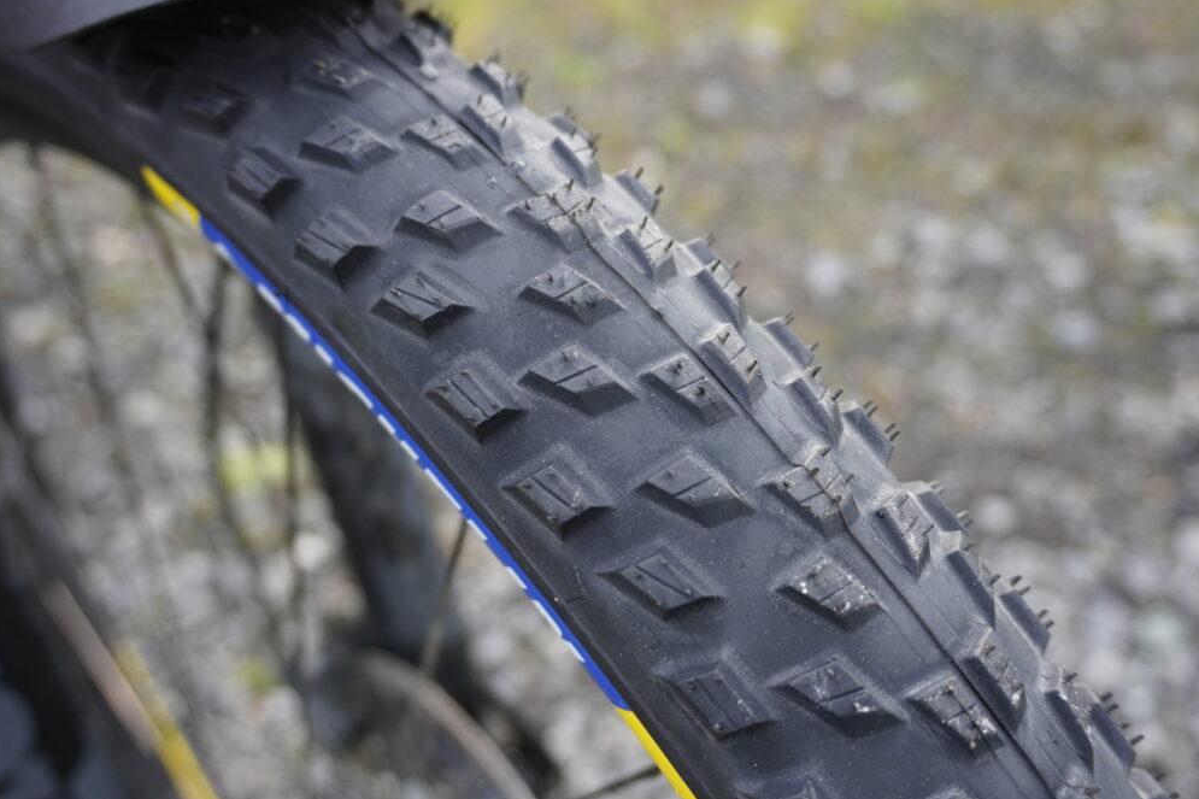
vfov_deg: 37.3
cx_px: 593
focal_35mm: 36
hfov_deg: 53.8
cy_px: 390
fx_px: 1183
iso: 320
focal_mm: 23
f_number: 4.5
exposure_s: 1/160
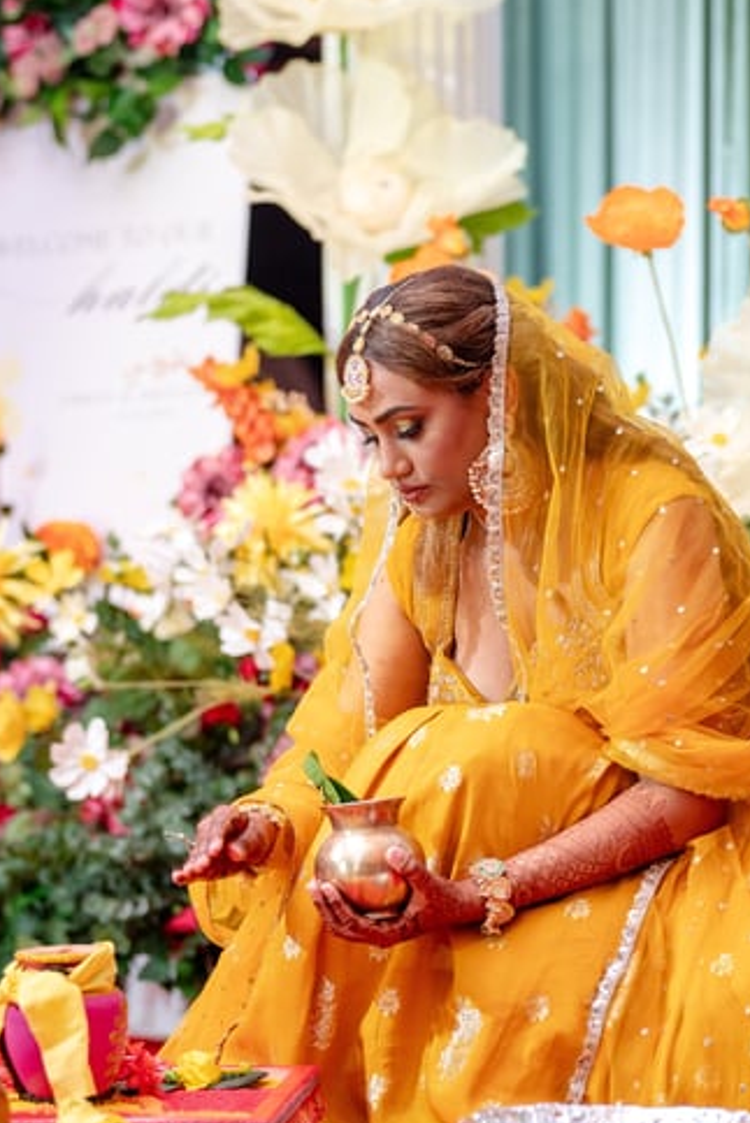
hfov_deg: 10.7
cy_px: 602
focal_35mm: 128
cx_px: 332
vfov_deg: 16.0
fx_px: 3997
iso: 2500
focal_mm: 86
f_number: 2.7
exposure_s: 1/160
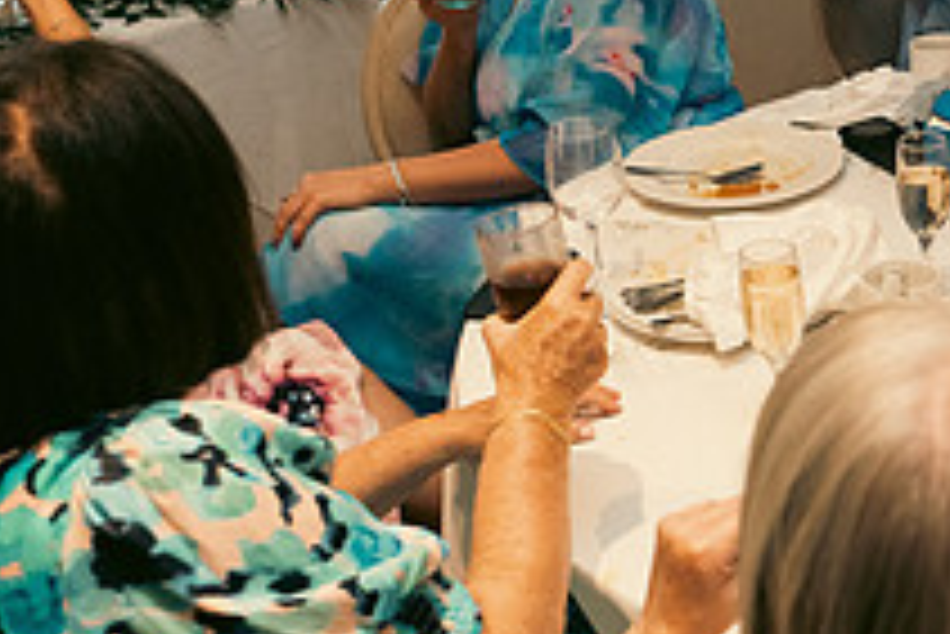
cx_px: 1072
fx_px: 1743
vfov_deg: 20.3
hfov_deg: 27.6
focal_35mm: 66
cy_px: 92
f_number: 3.5
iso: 2500
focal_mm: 24
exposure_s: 1/160
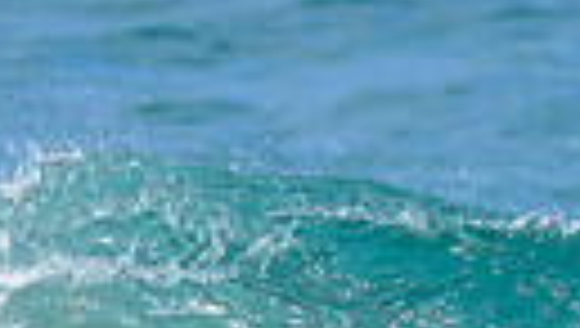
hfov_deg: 0.4
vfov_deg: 0.2
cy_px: 506
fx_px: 79688
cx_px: 90
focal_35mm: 5174
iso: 320
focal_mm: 800
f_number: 6.3
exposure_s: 1/2000
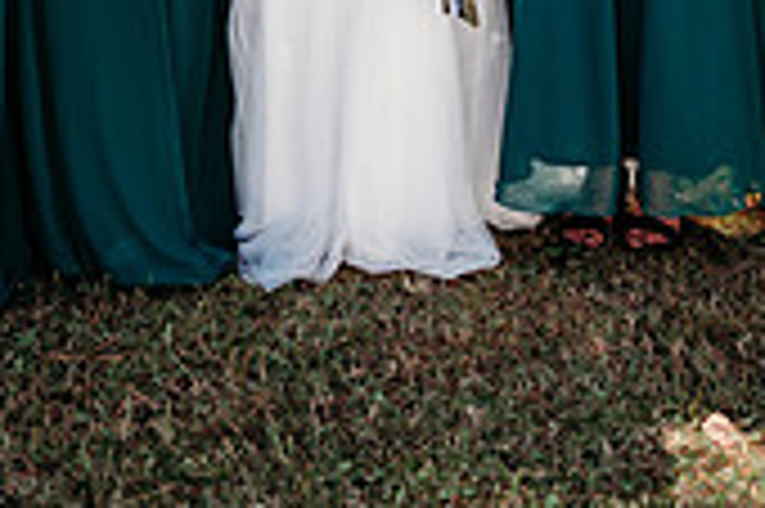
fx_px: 1741
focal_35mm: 82
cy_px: -357
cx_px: 387
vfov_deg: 14.8
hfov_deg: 24.8
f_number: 2.2
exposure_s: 1/800
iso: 160
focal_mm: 24
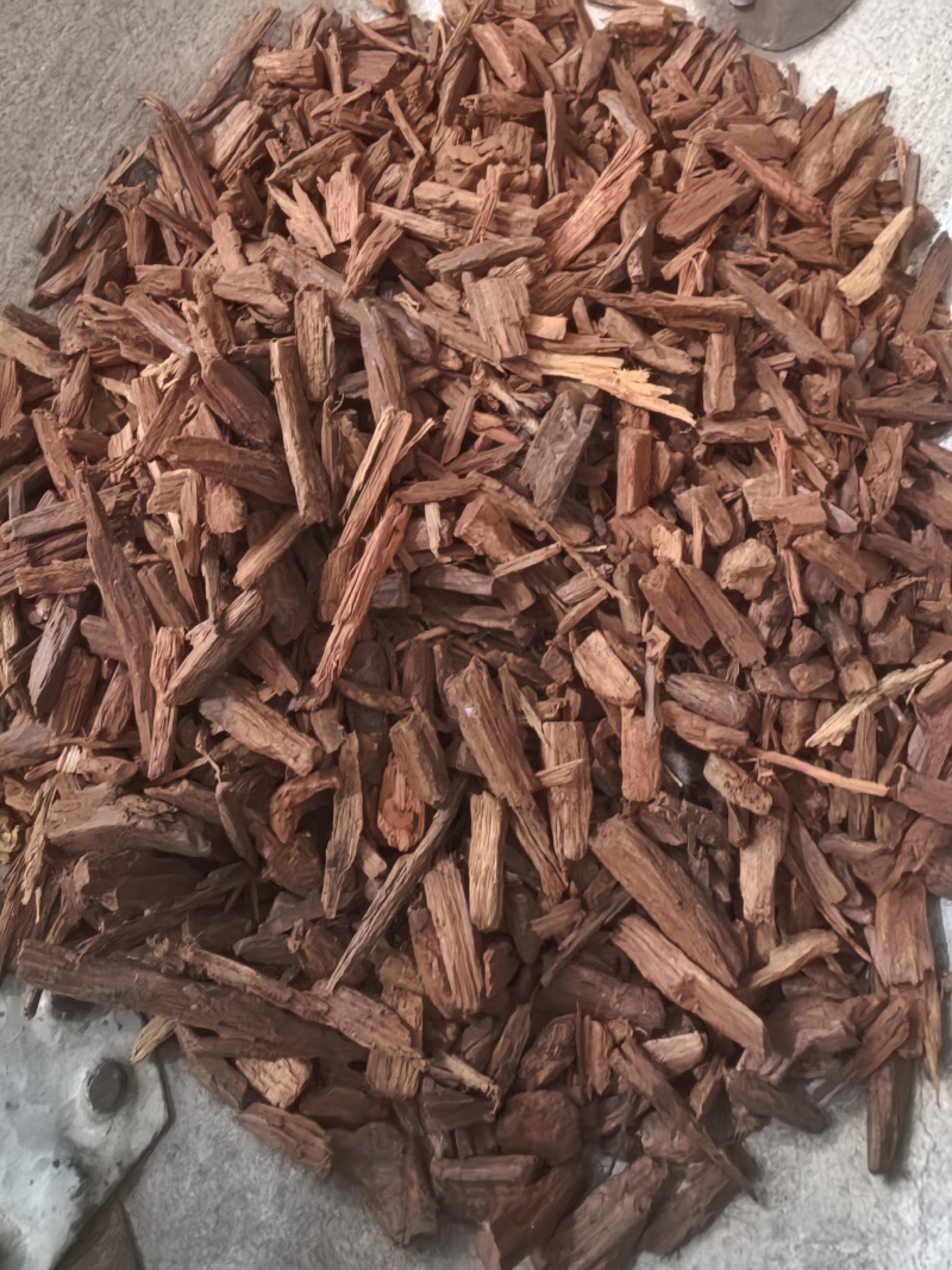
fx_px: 990
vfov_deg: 65.3
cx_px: 476
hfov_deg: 51.3
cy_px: 635
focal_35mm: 27
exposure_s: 1/20
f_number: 2.2
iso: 2000
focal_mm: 1.95
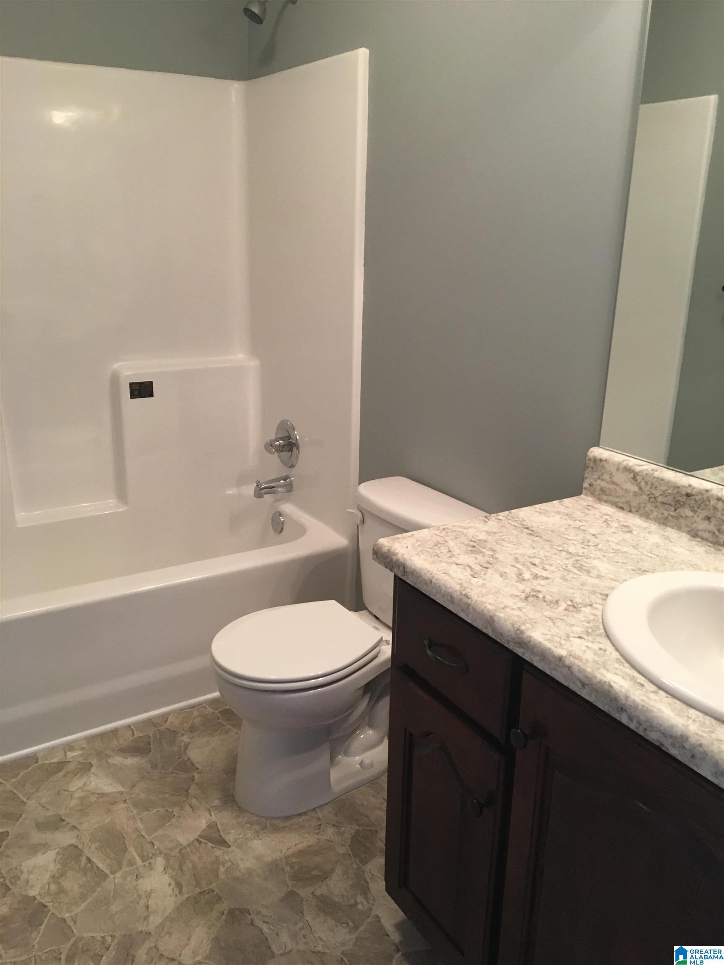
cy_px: 482
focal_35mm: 29
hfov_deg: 48.2
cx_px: 362
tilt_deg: -17.6
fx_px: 809
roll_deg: -2.1
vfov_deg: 61.7
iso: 100
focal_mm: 4.15
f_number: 2.2
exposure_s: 1/30
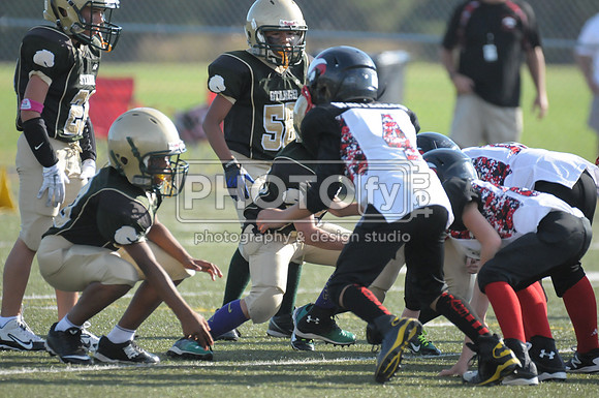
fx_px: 8474
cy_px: 199
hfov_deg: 4.0
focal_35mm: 510
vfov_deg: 2.7
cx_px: 300
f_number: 4
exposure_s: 1/4000
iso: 1600
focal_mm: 340
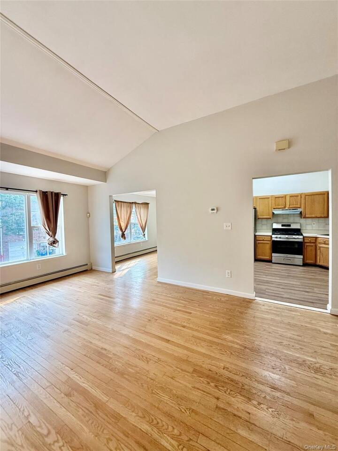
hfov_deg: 85.7
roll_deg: +0.9
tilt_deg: -0.9
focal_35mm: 14
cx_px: 169
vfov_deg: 102.1
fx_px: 182
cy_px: 226
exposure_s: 1/120
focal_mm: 2.22
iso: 125
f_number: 2.2
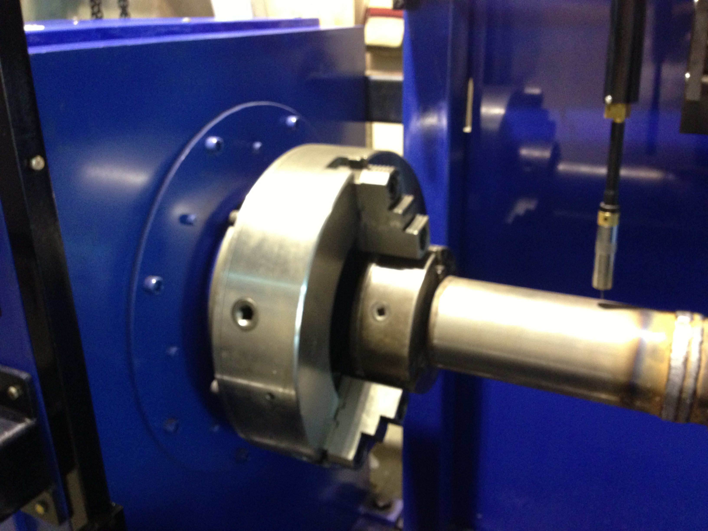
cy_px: 266
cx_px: 354
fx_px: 675
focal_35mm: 33
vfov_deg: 42.9
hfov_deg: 55.4
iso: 400
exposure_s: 1/17
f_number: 2.4
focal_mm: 4.13
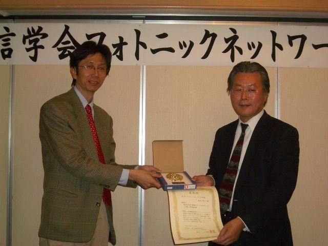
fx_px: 464
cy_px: 123
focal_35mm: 49
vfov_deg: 29.7
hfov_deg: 38.9
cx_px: 164
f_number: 3.1
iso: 100
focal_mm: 8.2
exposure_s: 1/60
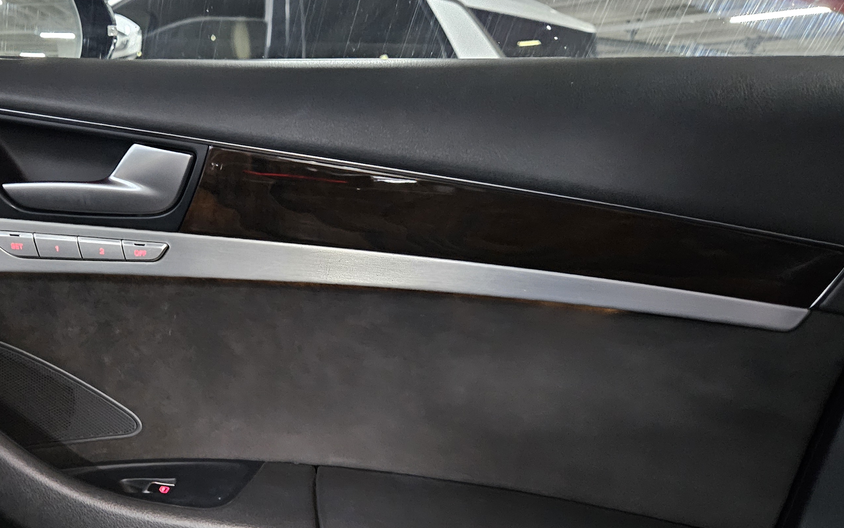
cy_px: 358
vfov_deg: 33.3
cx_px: 281
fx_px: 874
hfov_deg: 50.6
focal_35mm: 38
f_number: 1.8
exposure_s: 1/24
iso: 1600
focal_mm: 5.4
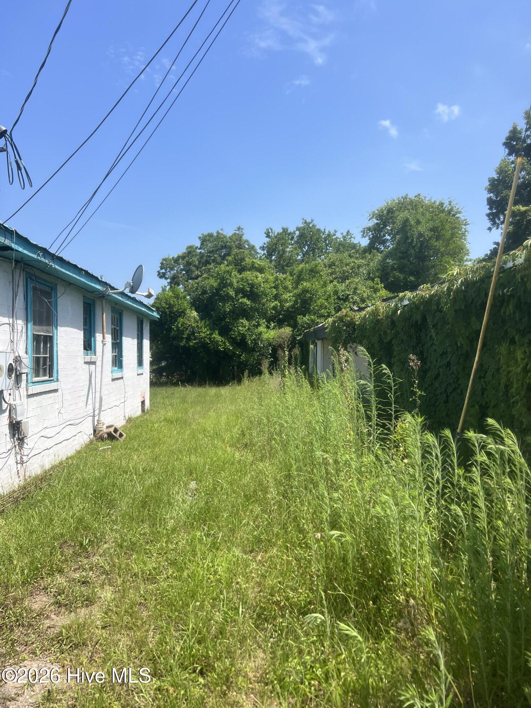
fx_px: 532
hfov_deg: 53.1
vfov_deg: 67.3
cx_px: 266
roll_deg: +0.4
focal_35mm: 26
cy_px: 354
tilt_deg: -1.2
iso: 50
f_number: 1.5
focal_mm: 5.7
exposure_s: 1/3460
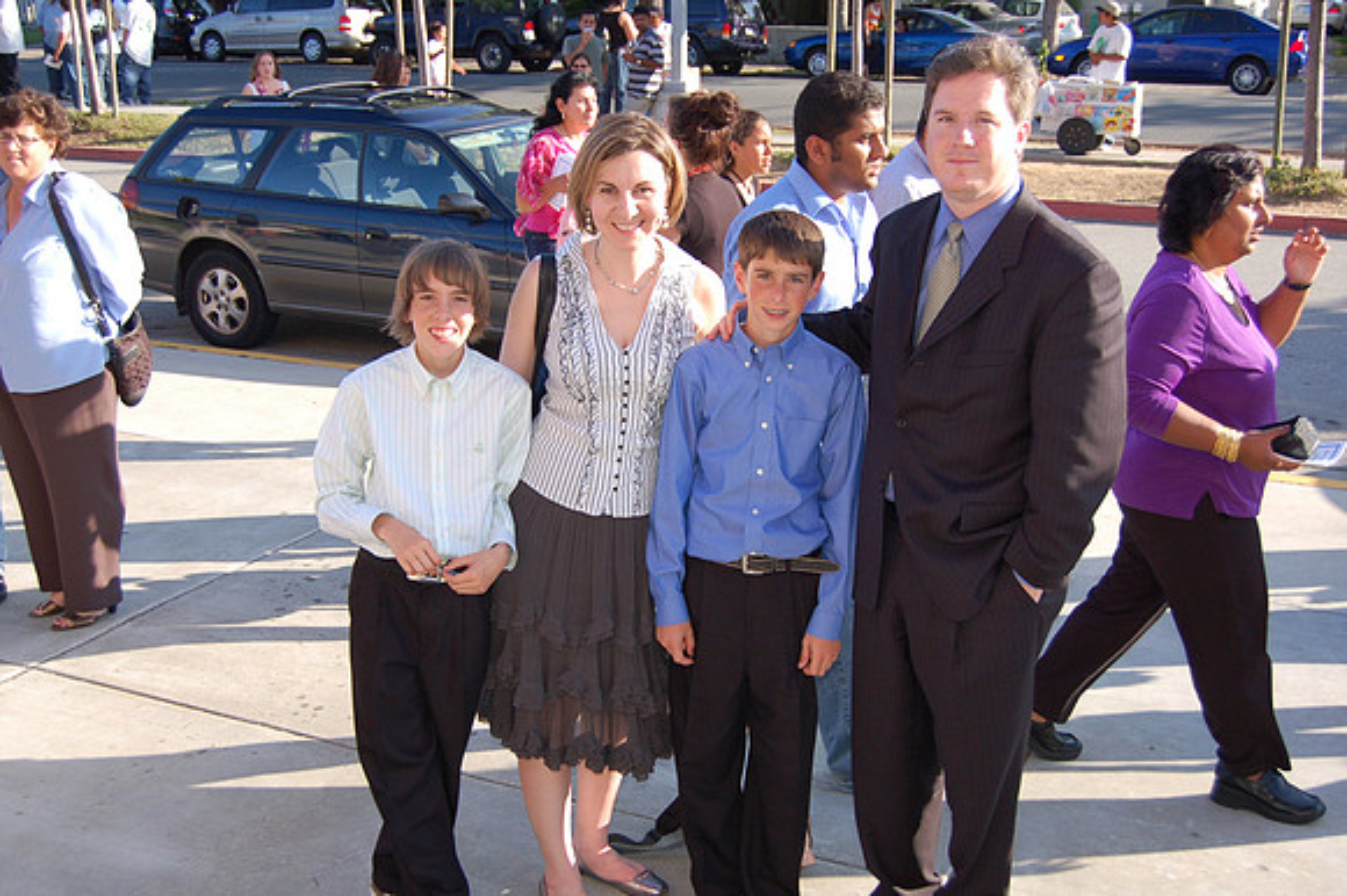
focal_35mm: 42
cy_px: 448
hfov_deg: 46.4
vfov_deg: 31.9
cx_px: 674
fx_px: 1571
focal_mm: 28
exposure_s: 1/500
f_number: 4.5
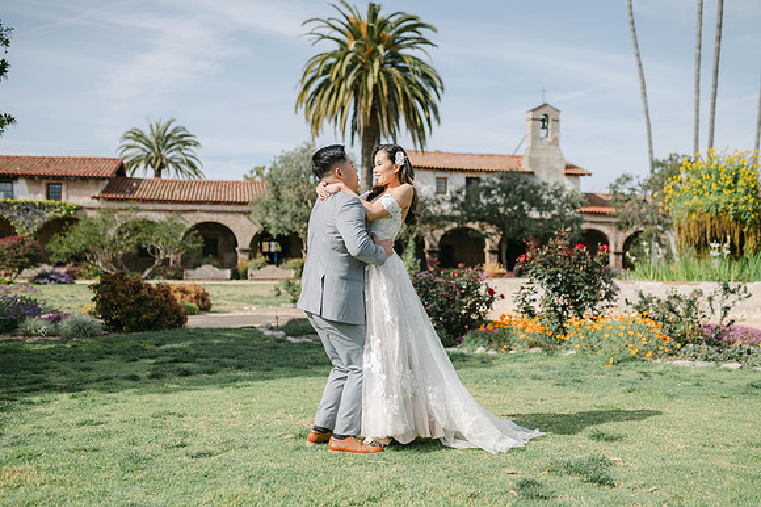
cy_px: 268
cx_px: 401
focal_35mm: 37
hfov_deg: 51.8
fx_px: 783
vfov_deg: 35.8
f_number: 2
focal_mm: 35
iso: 100
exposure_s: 1/5000
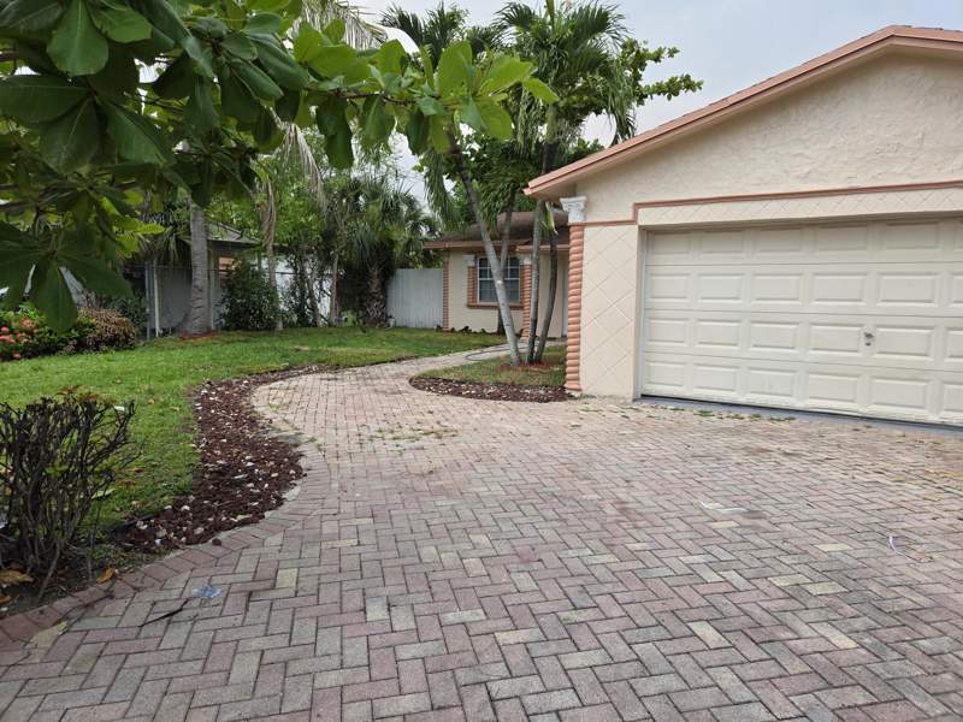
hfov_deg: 73.9
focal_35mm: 23
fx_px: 640
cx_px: 482
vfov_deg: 58.9
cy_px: 361
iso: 80
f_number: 1.8
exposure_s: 1/1222
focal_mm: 5.4
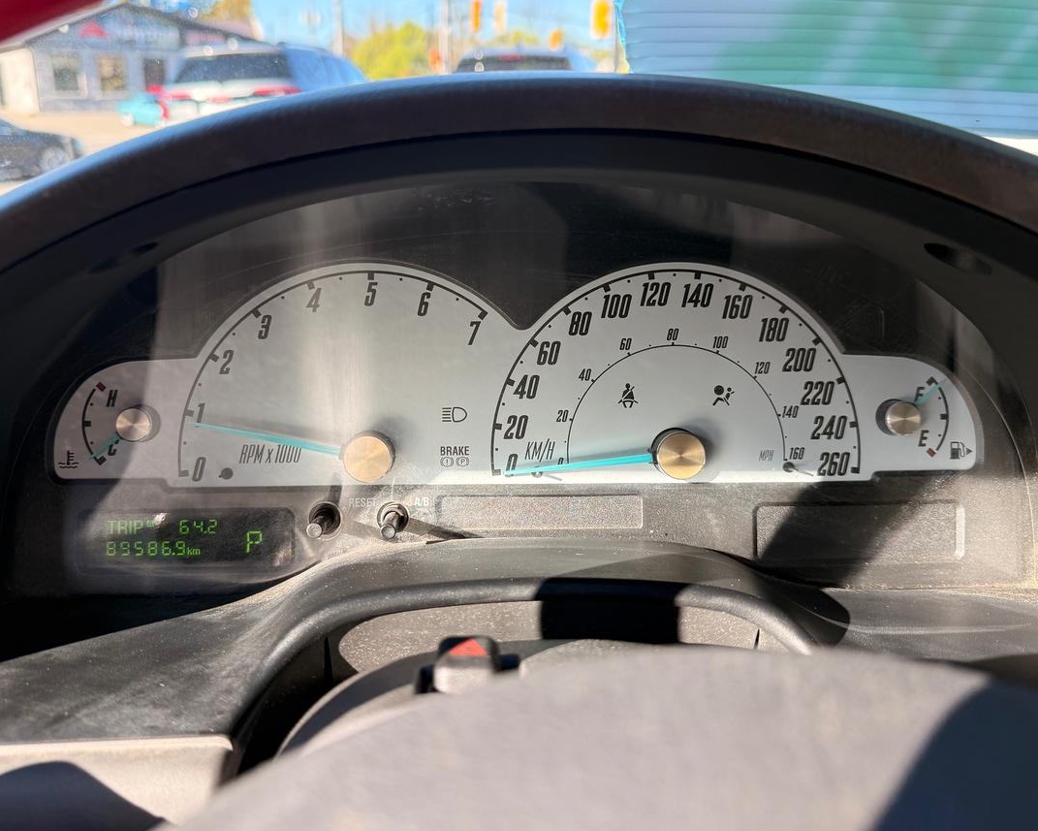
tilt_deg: -16.4
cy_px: 376
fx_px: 860
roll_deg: -1.0
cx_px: 495
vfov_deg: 51.5
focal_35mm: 28
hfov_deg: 62.2
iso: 100
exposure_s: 1/377
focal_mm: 6.76
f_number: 1.78
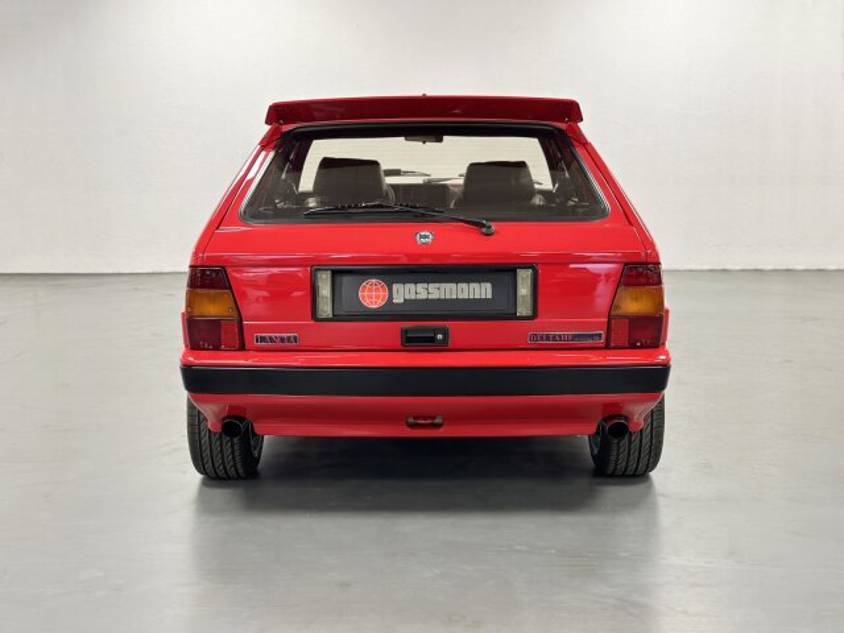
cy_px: 316
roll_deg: -0.5
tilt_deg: -11.6
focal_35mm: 48
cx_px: 422
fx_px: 1170
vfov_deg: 30.3
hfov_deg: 39.7
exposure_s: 1/60
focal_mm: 6.86
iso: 160
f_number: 1.78
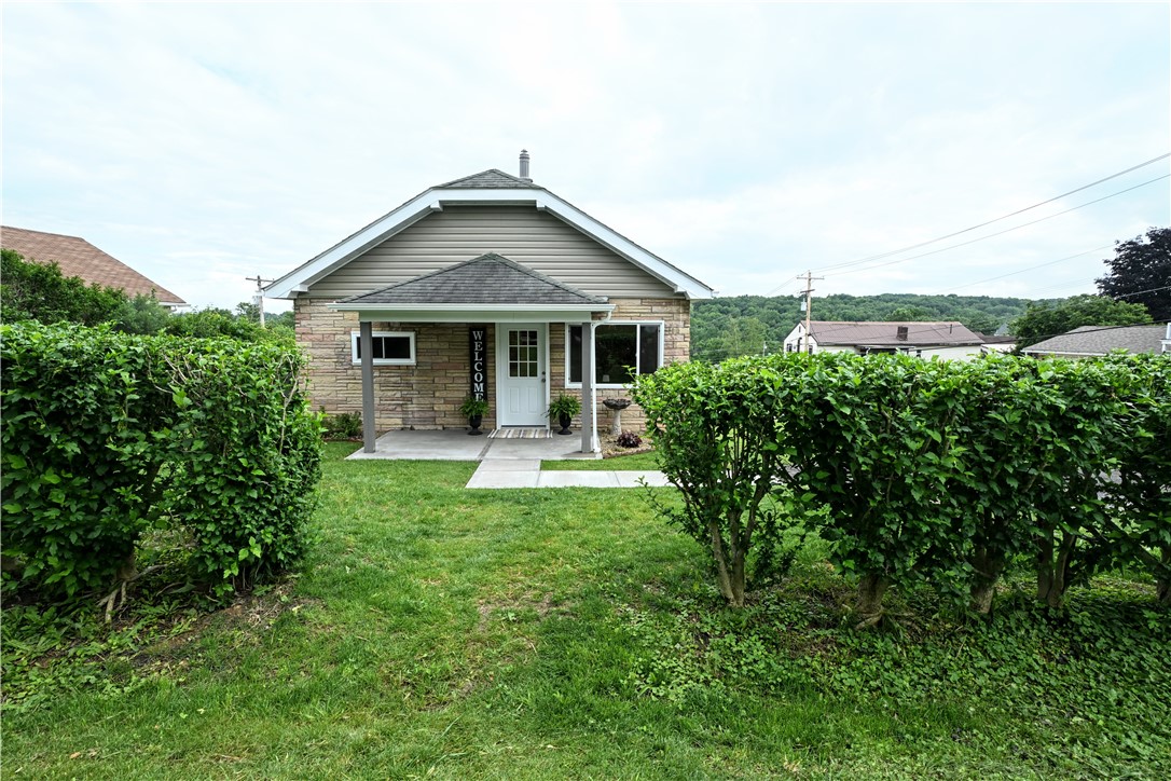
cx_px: 586
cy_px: 390
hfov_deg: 90.0
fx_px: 585
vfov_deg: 67.4
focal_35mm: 18
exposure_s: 1/50
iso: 100
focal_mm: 12
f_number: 9
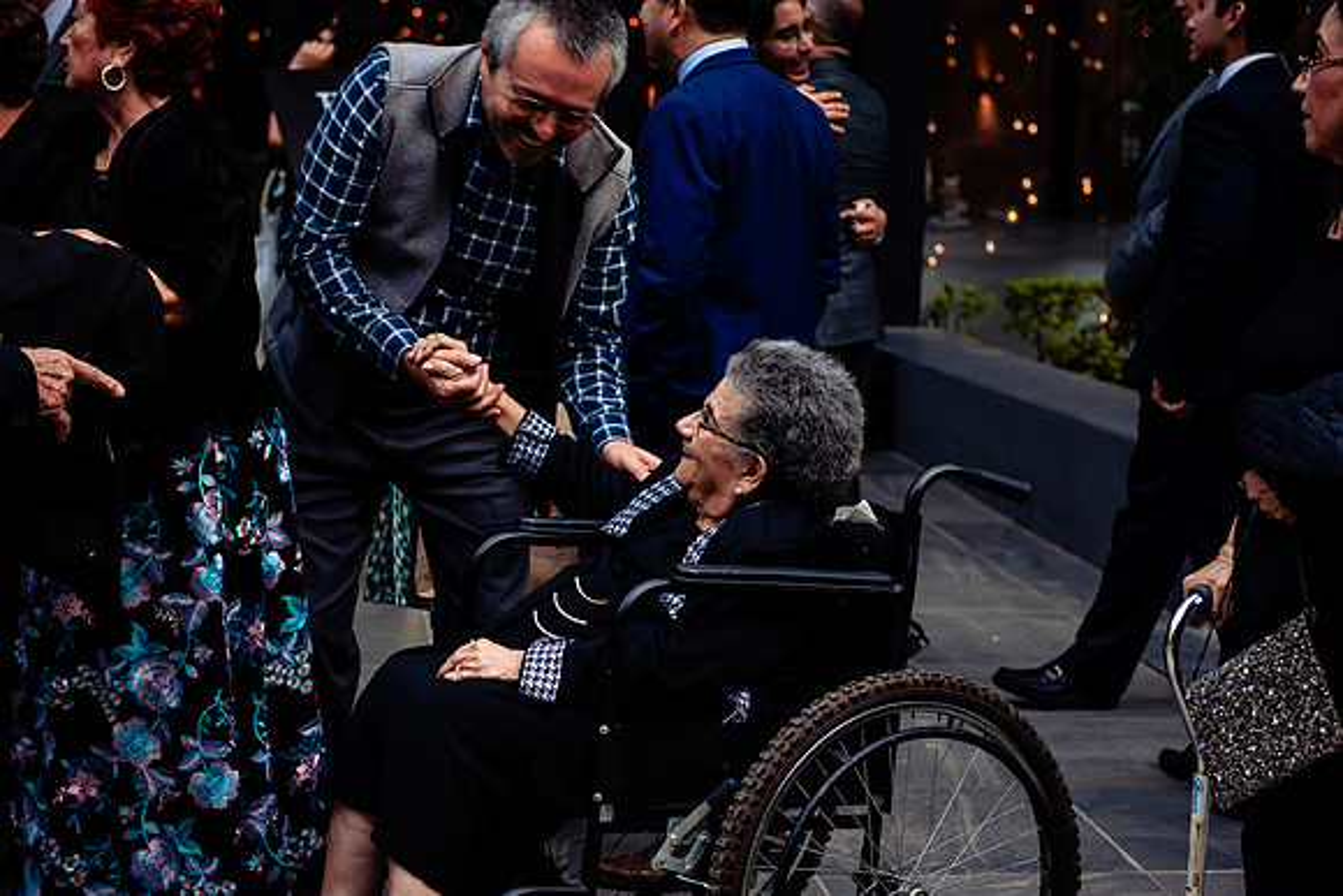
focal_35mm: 70
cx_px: 672
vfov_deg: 19.5
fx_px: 2612
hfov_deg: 28.8
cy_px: 448
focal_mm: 70
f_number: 4.5
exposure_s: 1/125
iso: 500
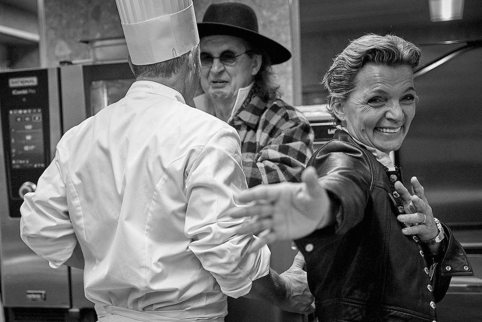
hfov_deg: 41.1
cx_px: 241
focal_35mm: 48
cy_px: 161
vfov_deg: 28.1
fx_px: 643
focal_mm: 48
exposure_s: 1/2000
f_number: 2.8
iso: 3200
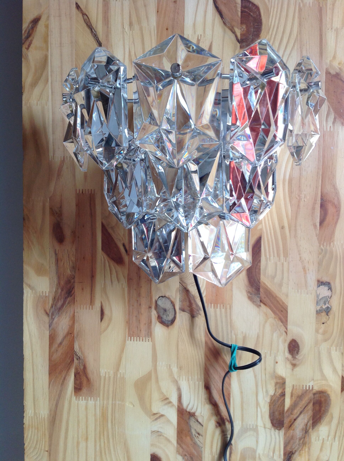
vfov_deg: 52.7
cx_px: 172
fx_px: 465
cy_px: 230
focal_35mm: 35
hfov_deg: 40.6
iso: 64
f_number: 2.4
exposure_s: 1/40
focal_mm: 4.28
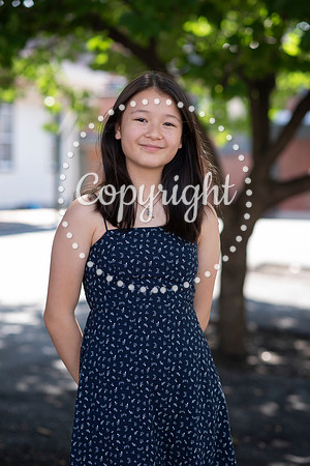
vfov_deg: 23.9
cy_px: 233
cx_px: 155
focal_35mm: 85
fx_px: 1098
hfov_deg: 16.1
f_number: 2.8
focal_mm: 85
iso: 200
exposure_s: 1/320
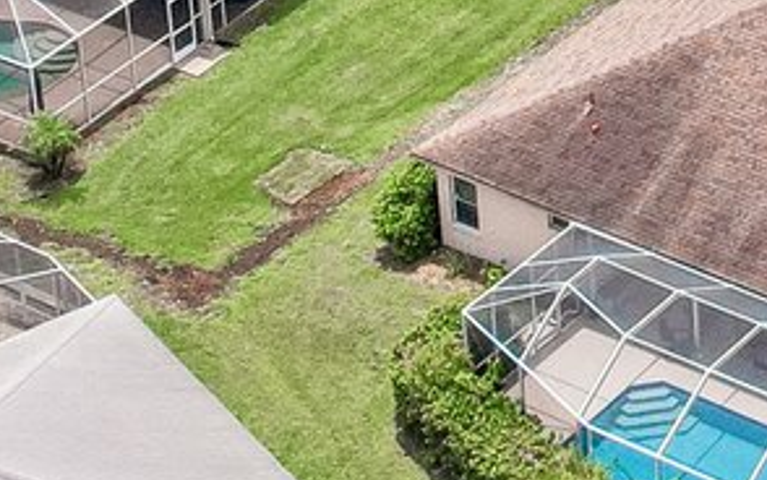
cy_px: -562
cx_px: 1104
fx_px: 3262
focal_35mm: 156
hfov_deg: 12.8
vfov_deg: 7.9
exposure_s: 1/1600
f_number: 2.8
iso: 400
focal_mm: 8.4
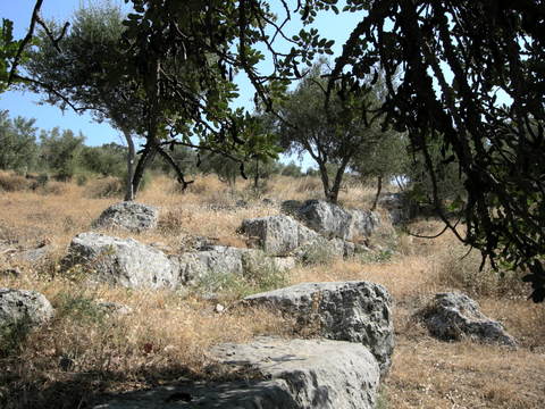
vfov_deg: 39.7
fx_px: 567
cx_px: 272
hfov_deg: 51.4
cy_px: 204
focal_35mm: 36
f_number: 5.4
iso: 64
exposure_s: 1/214
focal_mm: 7.5
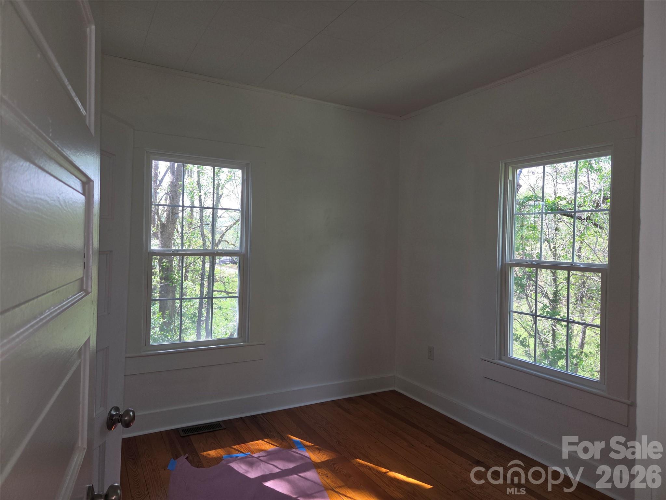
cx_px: 333
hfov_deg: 73.9
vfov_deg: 58.9
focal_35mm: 23
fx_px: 443
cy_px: 250
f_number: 1.8
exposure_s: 1/120
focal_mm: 5.4
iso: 40
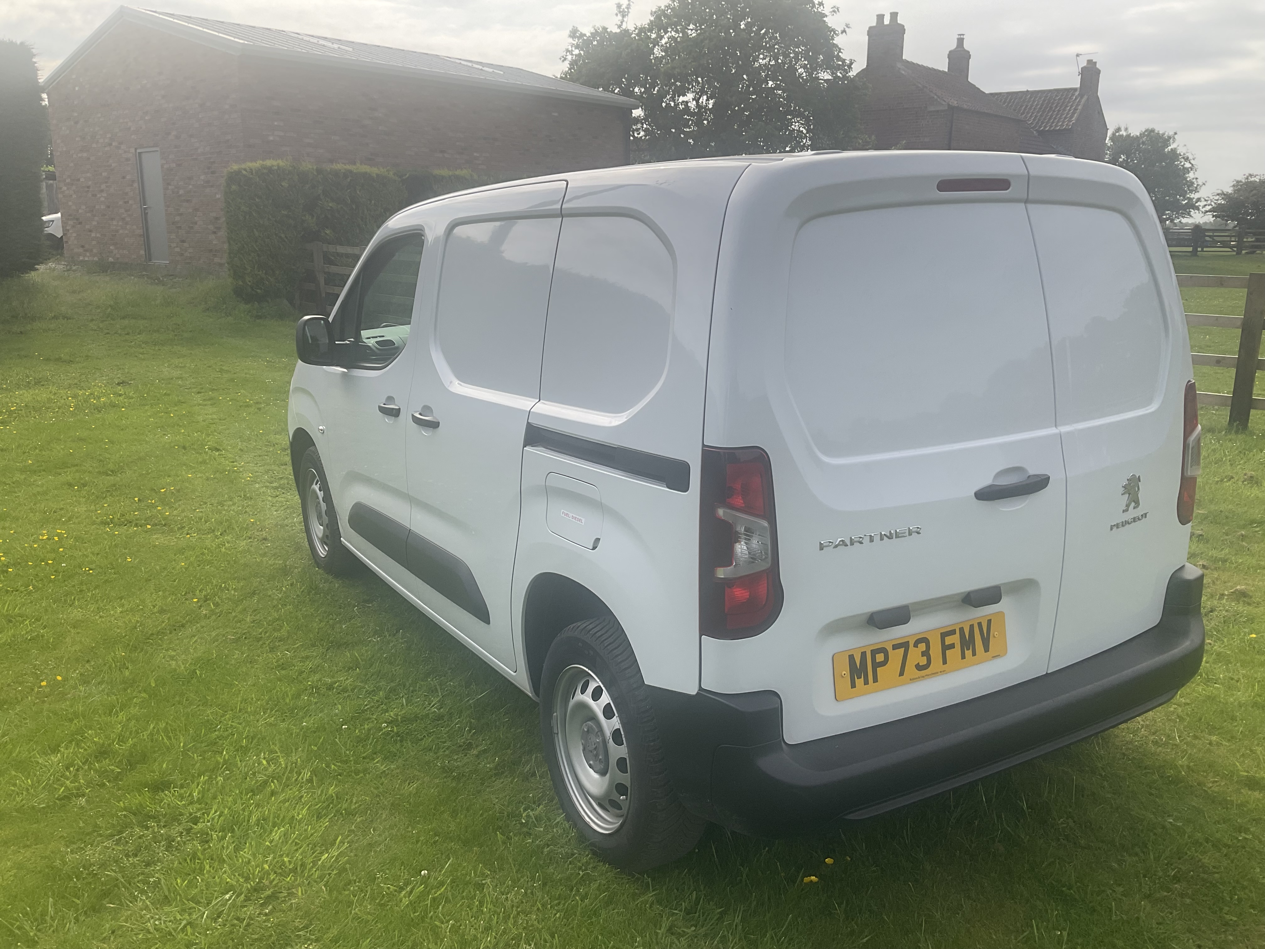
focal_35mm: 29
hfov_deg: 61.7
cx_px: 632
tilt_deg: -13.0
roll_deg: -0.4
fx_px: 1060
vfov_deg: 48.2
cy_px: 474
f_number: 1.8
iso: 16
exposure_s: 1/1311
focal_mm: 3
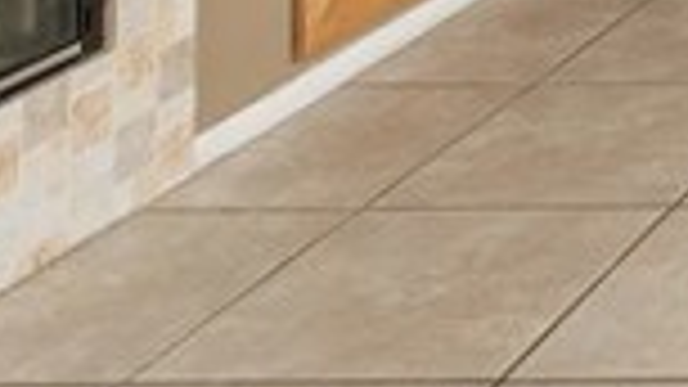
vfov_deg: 10.0
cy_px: -673
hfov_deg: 15.2
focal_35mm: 98
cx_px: 1551
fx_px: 1788
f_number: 5.6
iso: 360
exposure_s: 1/125
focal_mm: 14
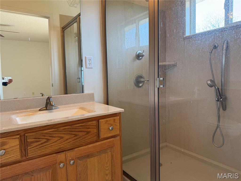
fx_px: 167
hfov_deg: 71.6
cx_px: 120
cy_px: 90
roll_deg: +1.4
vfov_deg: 56.8
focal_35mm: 24
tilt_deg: -4.0
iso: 125
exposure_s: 1/120
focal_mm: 6.76
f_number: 1.78
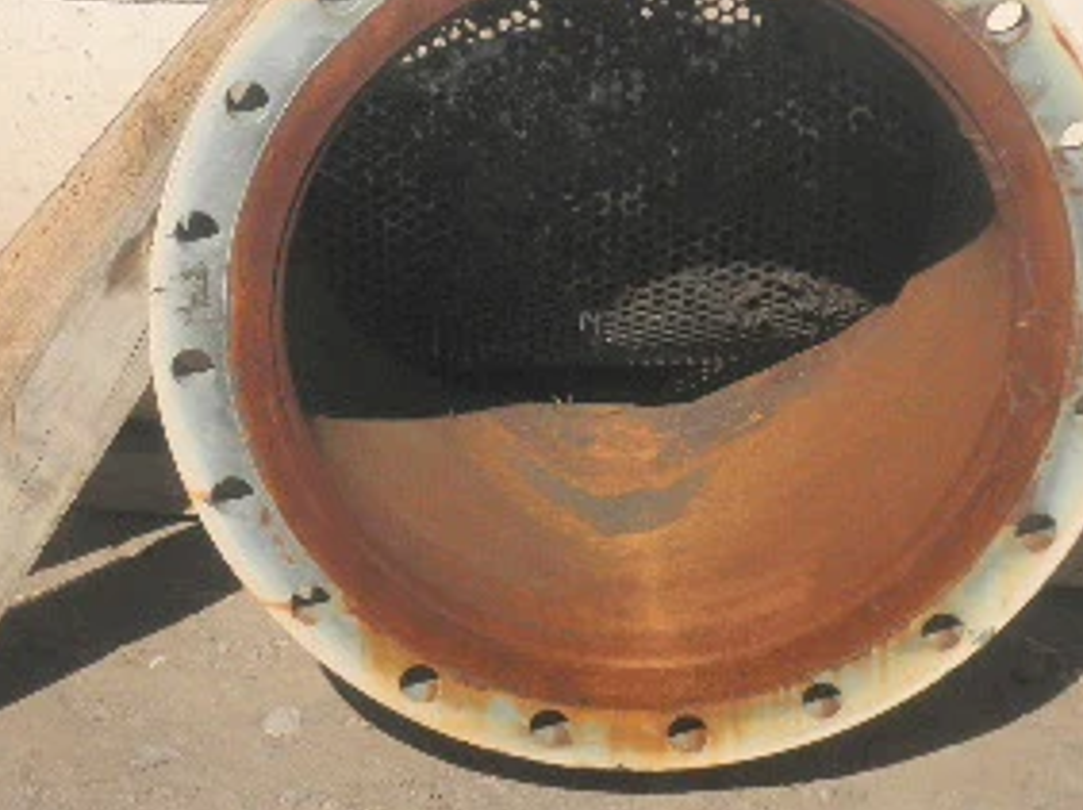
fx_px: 3126
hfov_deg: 19.6
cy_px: 177
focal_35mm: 100
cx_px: 349
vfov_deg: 14.7
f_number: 9.6
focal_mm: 7.9
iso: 64
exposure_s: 1/200
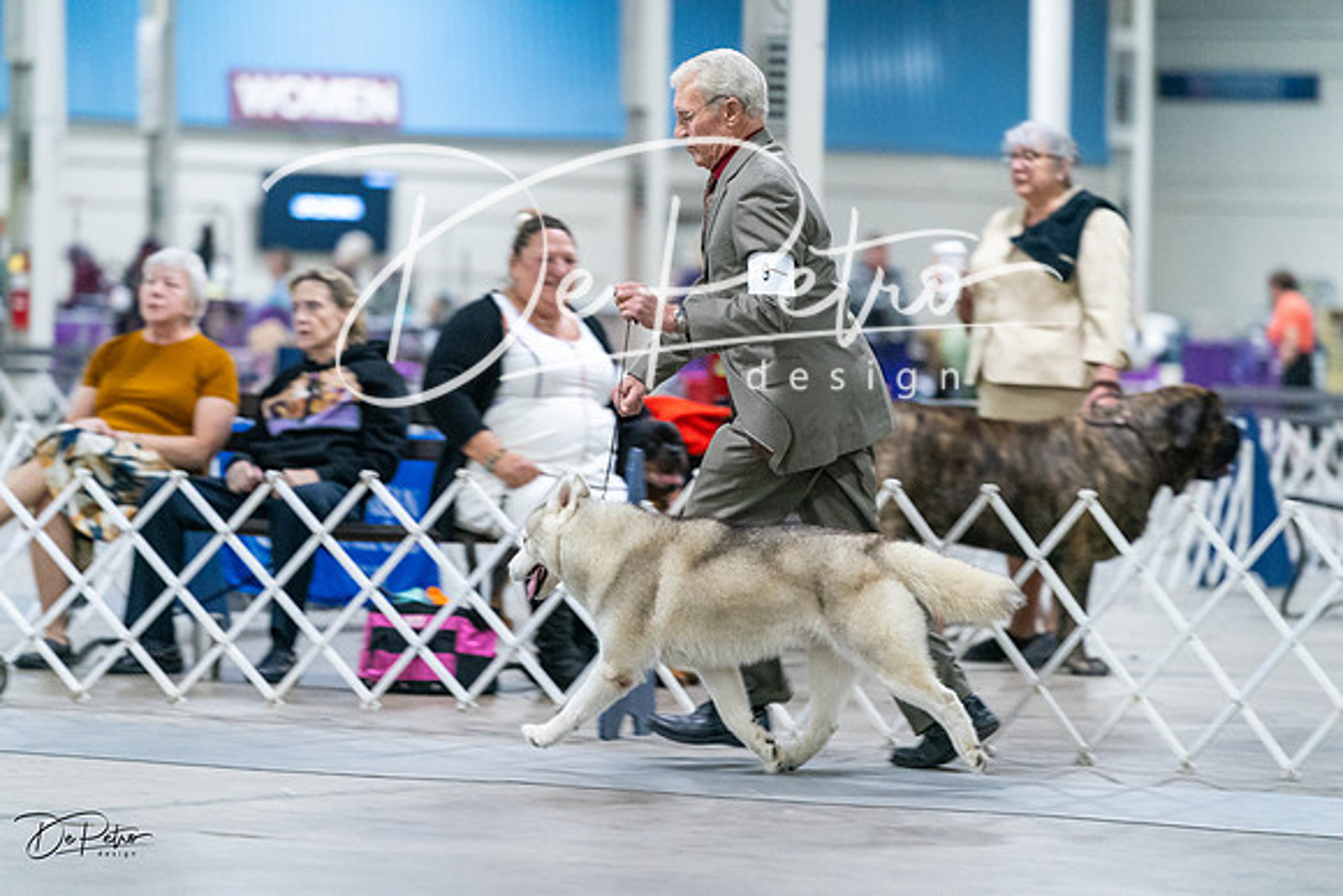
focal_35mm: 200
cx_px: 672
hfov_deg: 10.3
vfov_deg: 6.9
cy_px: 448
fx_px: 7463
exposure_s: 1/200
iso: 6400
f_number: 3.5
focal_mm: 200
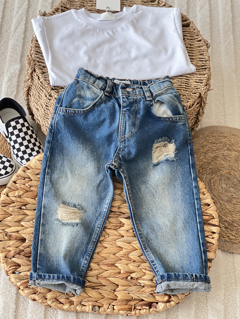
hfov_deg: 19.1
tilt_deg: -56.4
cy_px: 160
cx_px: 120
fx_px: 712
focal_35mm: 77
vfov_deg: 25.3
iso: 320
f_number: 2.8
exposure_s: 1/33
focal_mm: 9
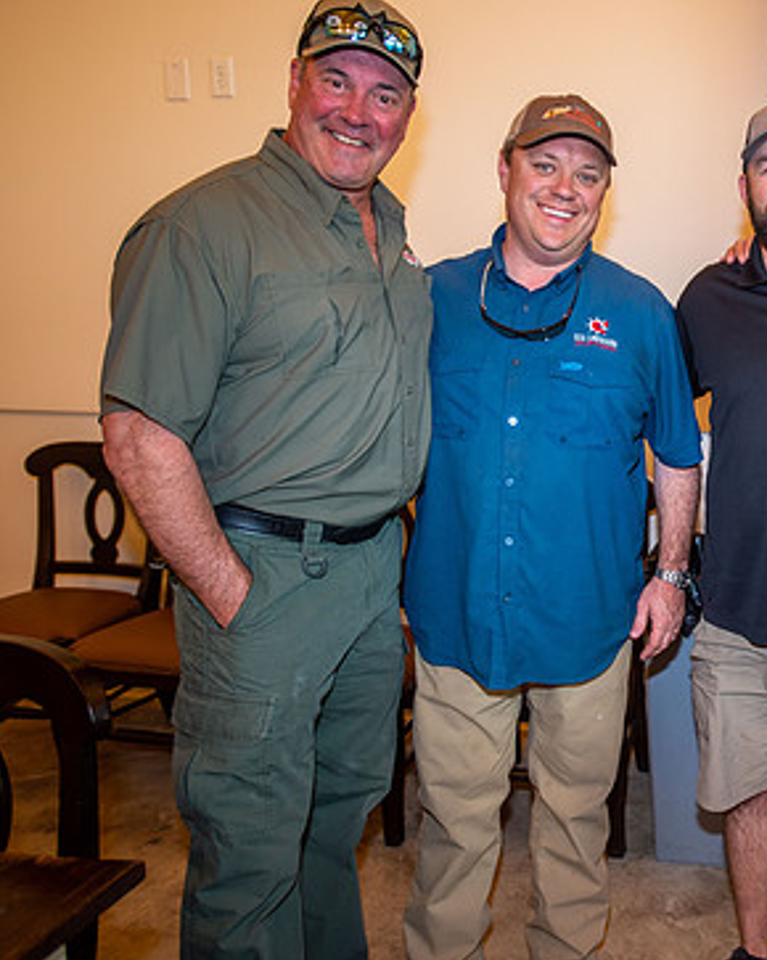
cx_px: 725
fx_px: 1022
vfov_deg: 50.3
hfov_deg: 37.7
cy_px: 468
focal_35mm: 36
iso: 800
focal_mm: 24
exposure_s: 1/60
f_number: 2.8
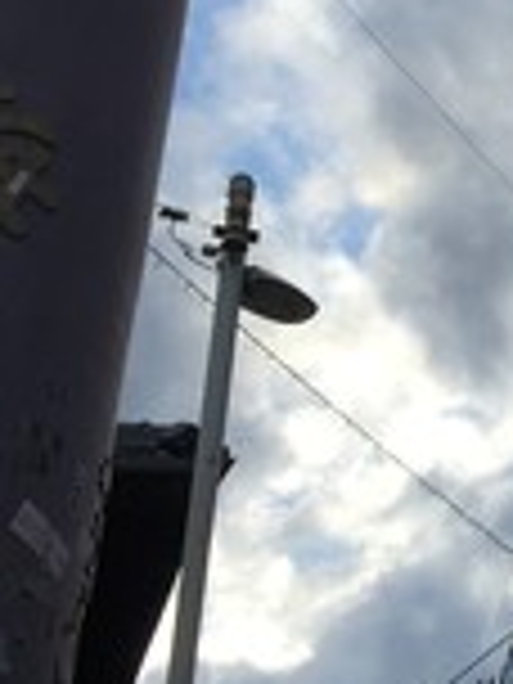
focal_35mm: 122
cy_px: 495
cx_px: 936
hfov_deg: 11.3
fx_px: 2411
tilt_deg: +29.9
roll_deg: +3.3
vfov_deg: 16.1
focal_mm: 4.15
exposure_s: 1/2198
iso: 32
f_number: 2.2
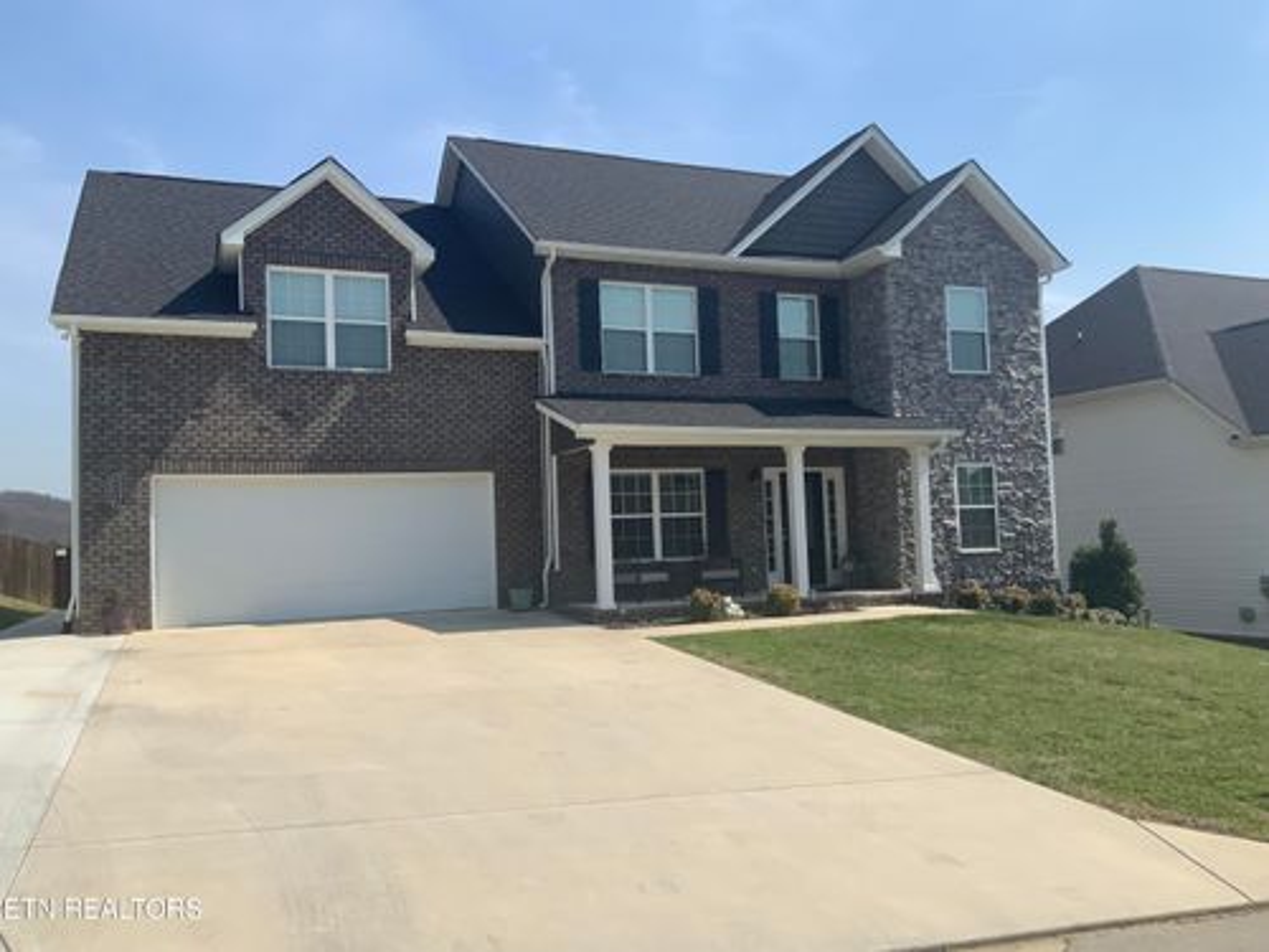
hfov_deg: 61.7
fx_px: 1063
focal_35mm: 29
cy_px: 476
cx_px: 634
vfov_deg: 48.2
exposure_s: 1/2801
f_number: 1.8
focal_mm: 3
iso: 20
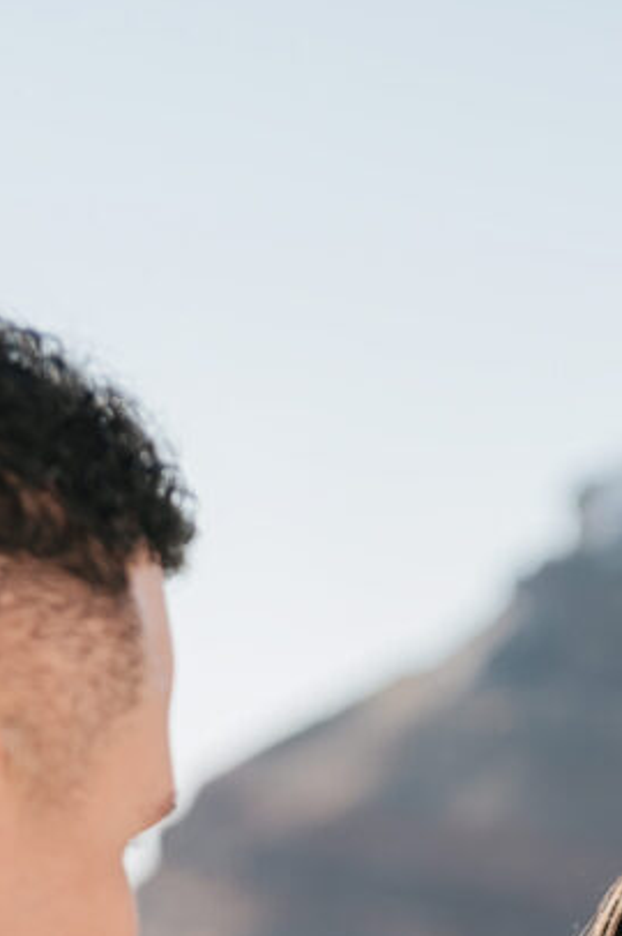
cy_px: 1210
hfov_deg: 6.8
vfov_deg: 10.1
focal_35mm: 199
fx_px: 5166
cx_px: 733
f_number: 4
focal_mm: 70
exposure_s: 1/1000
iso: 100
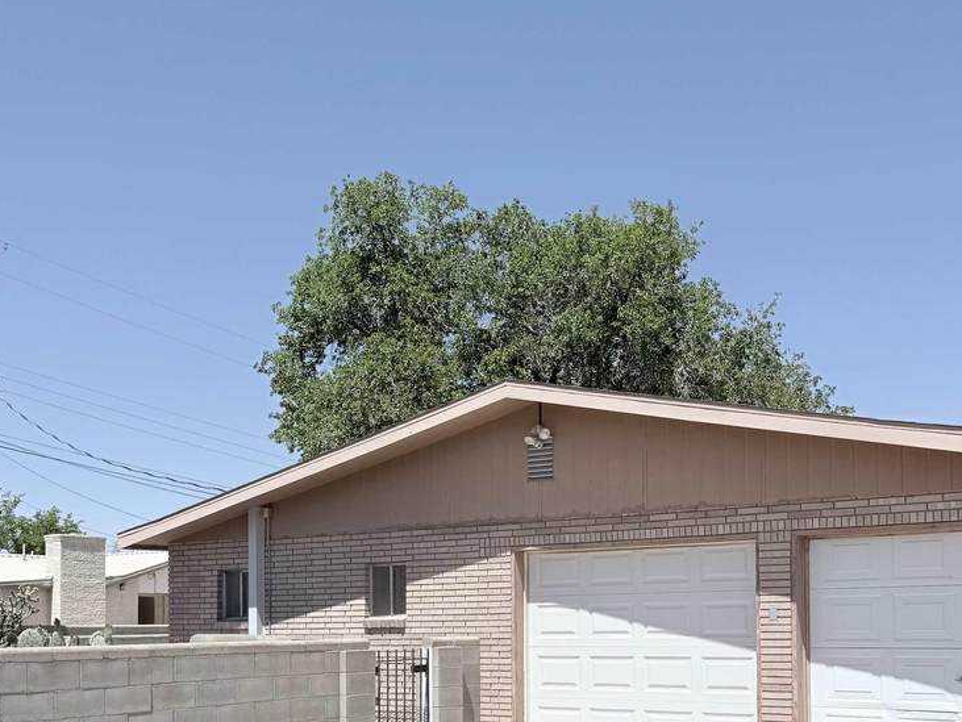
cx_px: 544
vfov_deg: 33.2
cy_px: 596
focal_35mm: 42
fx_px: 1168
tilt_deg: +0.9
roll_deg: +0.9
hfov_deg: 44.7
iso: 80
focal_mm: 6.76
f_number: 1.78
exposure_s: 1/8130
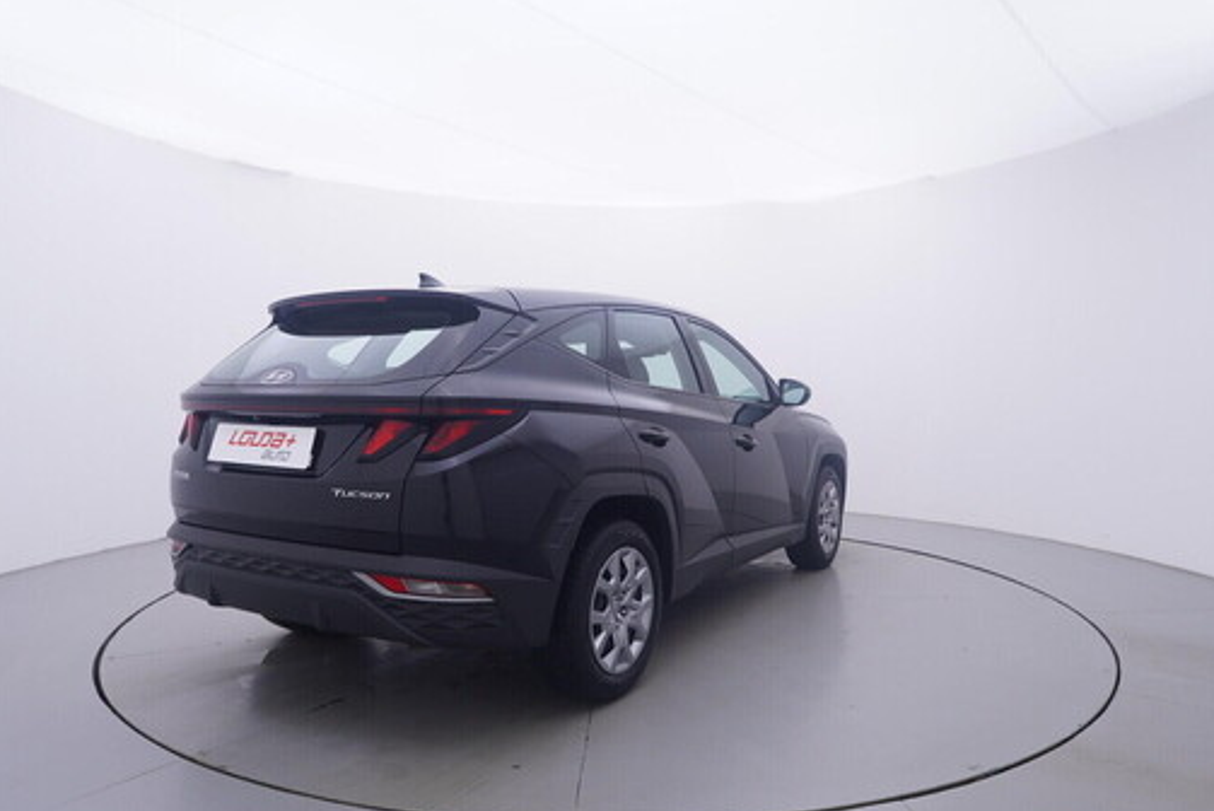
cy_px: 433
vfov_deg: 52.1
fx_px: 828
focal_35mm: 25
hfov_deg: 72.5
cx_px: 614
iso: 200
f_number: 5
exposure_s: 1/80
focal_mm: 15
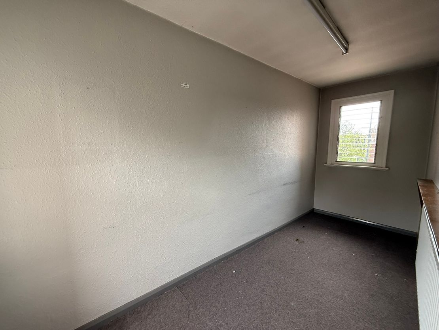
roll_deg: +1.4
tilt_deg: -8.1
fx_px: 178
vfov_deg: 85.7
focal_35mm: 14
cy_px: 165
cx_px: 220
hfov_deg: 102.1
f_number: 2.2
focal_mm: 2.22
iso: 250
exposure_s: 1/99
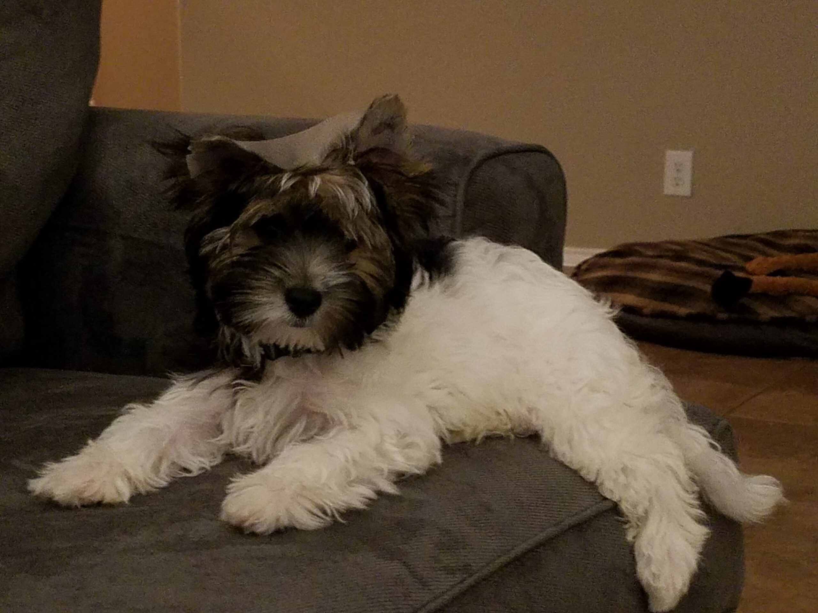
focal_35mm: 26
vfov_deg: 53.1
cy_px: 306
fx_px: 614
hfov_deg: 67.3
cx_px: 409
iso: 250
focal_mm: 4.2
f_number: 1.7
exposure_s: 1/10
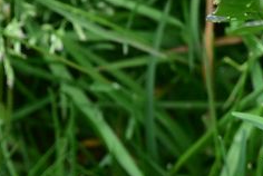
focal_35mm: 176
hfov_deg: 10.0
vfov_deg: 7.8
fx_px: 1287
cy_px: 139
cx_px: 663
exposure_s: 1/200
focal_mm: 32
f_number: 9
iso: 320
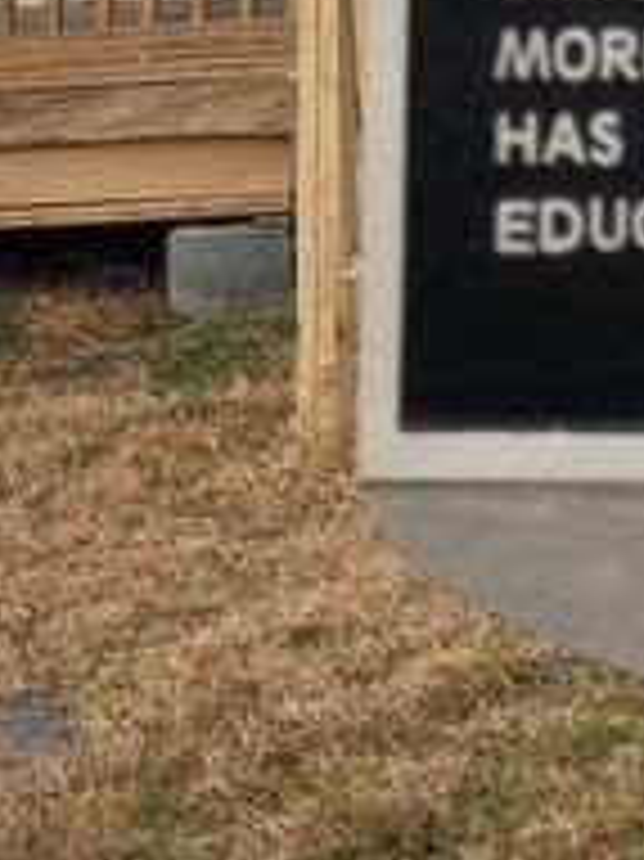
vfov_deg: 14.9
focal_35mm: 109
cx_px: 1274
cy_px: -828
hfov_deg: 12.1
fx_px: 2707
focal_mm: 5.4
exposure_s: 1/185
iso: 40
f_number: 1.8
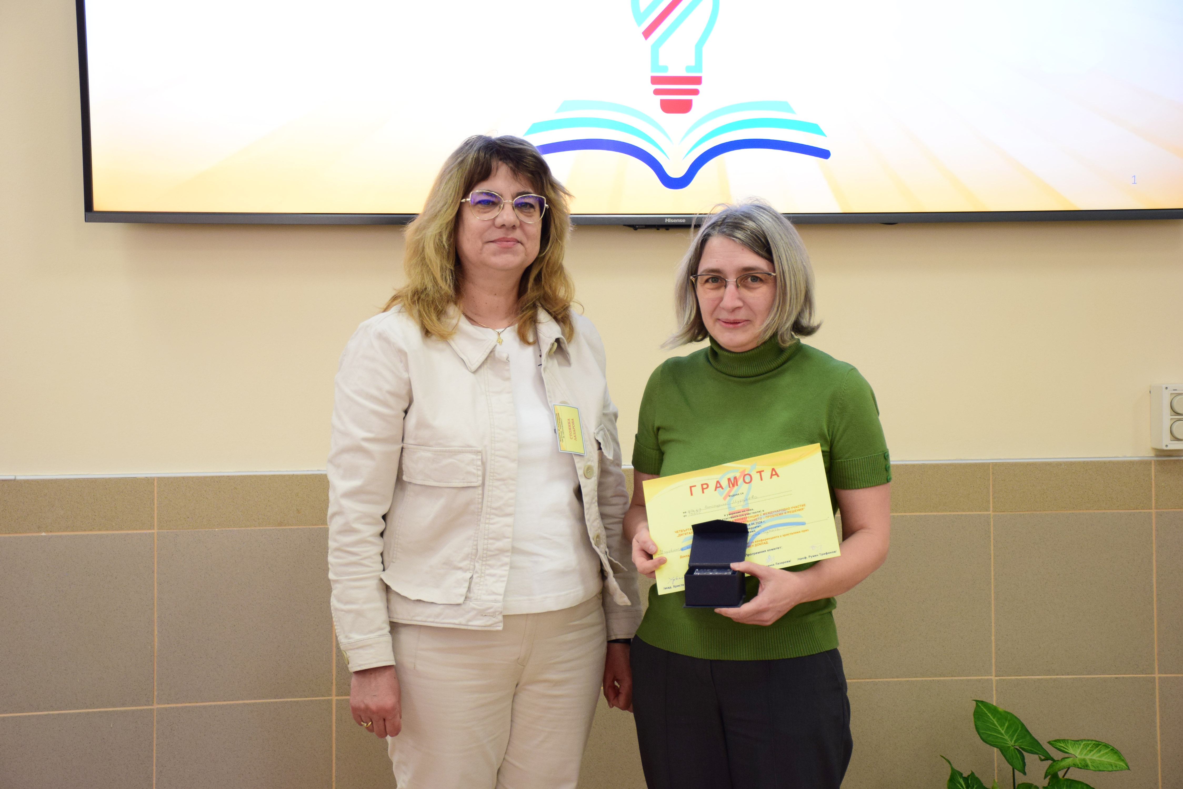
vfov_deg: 18.9
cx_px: 592
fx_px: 2366
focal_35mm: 72
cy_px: 394
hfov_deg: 28.1
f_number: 4.5
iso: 800
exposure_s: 1/50
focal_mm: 48
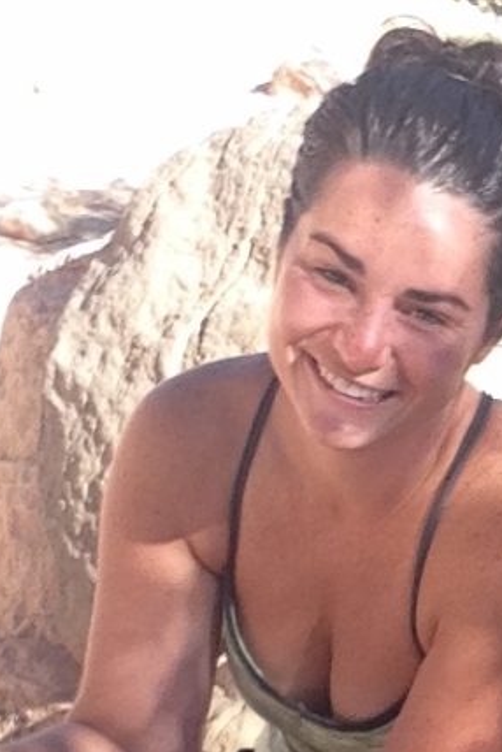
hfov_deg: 12.7
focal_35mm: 102
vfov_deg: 19.4
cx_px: 753
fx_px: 2130
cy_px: 770
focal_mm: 2.18
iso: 32
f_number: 2.4
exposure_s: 1/377
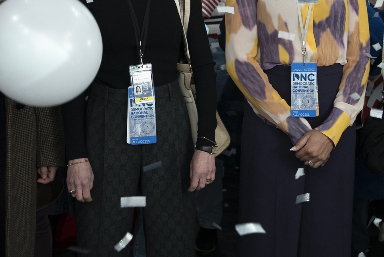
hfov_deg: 25.3
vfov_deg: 16.8
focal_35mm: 80
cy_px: 14
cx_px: 232
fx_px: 854
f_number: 4
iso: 2000
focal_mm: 40
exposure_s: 1/160
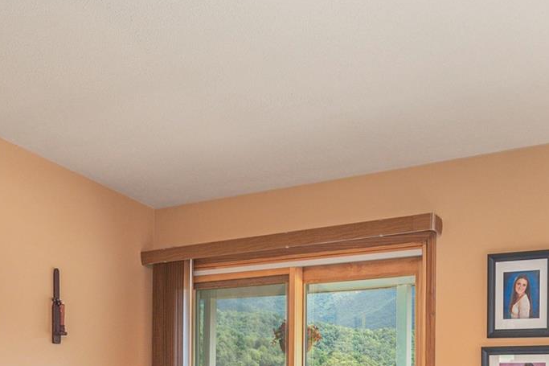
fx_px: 778
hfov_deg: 38.7
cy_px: 385
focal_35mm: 51
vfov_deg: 24.9
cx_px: 327
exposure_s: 1/40
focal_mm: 17
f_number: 7.1
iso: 320
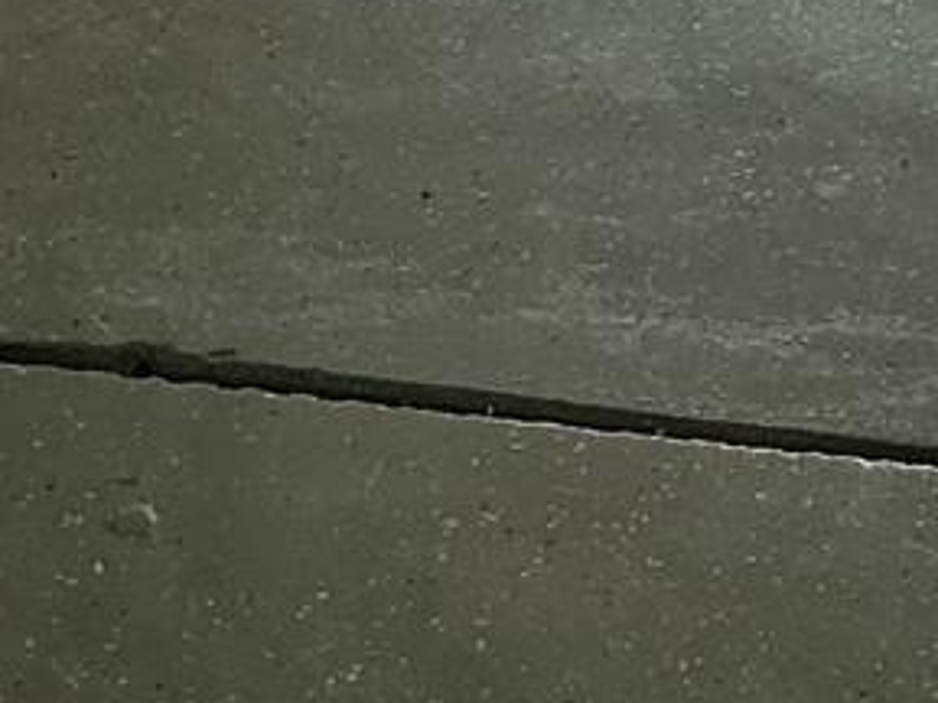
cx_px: 1120
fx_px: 4363
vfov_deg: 8.5
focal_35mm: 161
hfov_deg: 12.0
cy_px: -957
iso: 25
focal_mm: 3
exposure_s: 1/491
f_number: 1.8
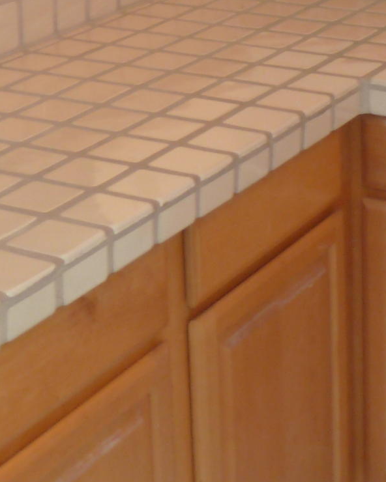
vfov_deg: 19.3
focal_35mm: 95
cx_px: 215
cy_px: -52
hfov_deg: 16.2
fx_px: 1357
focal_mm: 4.3
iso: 100
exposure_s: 1/6
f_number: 3.3
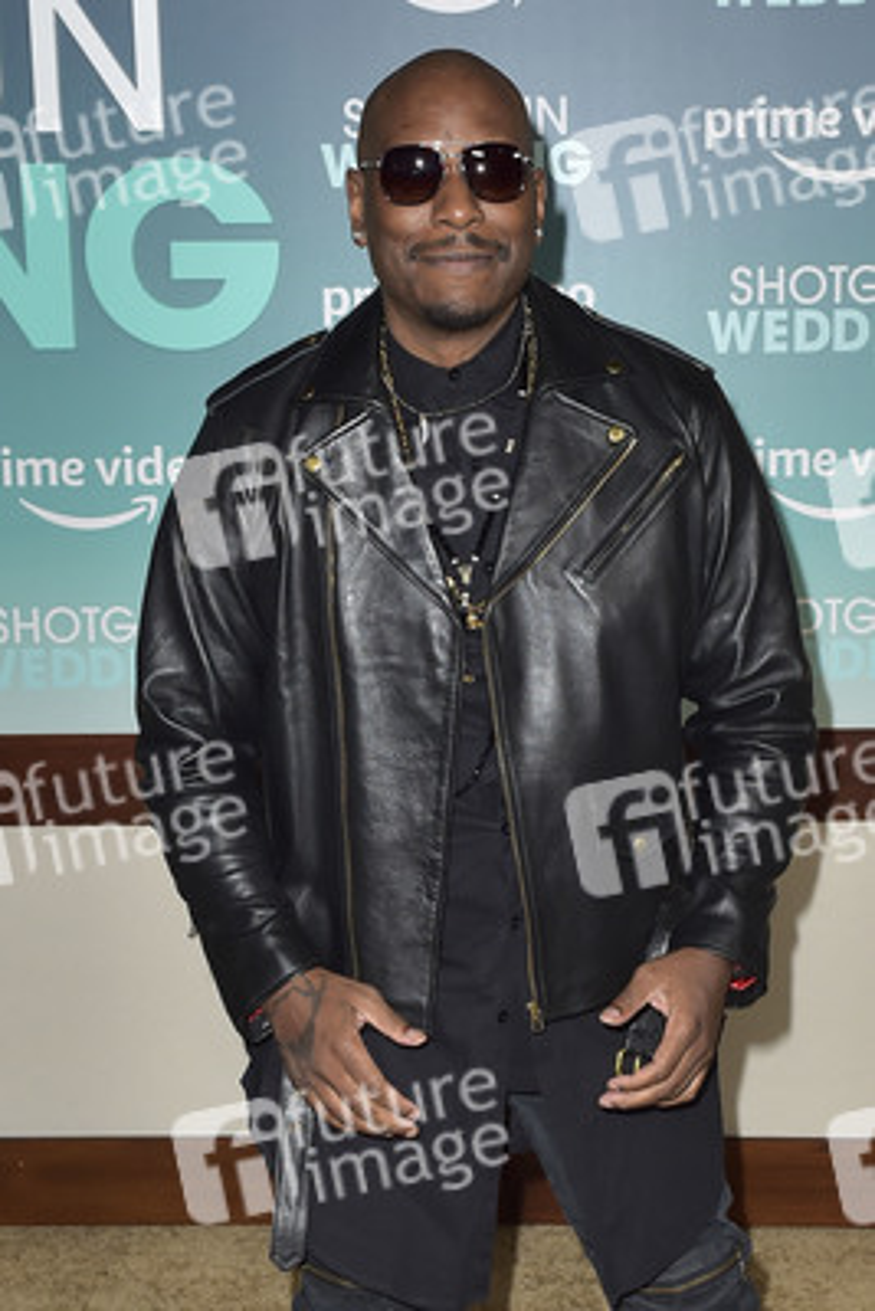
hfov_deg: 41.1
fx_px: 1166
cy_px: 656
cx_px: 438
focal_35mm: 32
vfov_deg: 58.7
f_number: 6.3
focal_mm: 32
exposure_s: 1/250
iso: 400
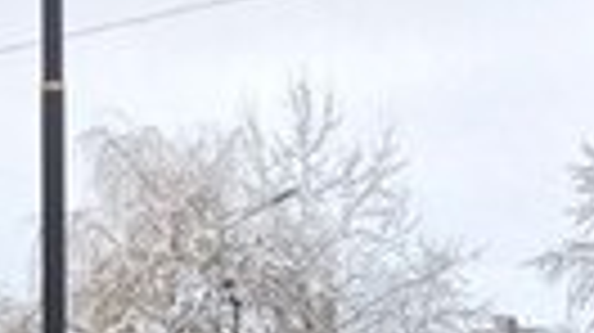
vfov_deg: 6.7
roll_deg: +2.7
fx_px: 2487
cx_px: -68
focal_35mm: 158
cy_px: 1096
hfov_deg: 13.3
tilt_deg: -14.5
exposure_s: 1/1140
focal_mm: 4.15
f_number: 2.2
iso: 32
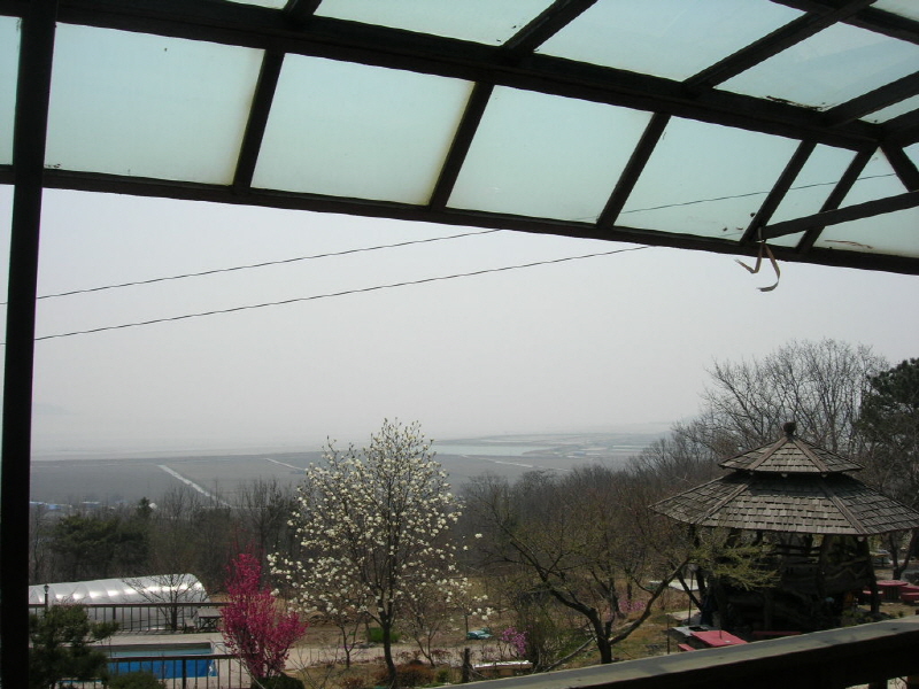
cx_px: 460
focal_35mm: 38
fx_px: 1009
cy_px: 344
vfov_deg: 37.7
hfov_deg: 49.0
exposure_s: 1/1082
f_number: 4.8
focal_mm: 7.8
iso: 64
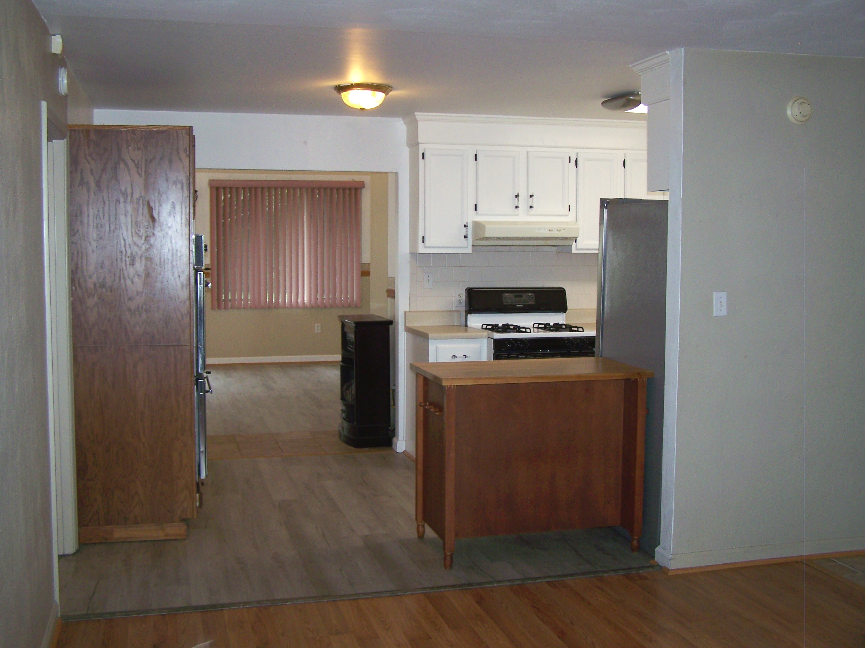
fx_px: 950
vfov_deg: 37.7
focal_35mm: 38
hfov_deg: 49.0
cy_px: 324
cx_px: 432
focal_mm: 6.3
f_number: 2.8
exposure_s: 1/60
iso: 80
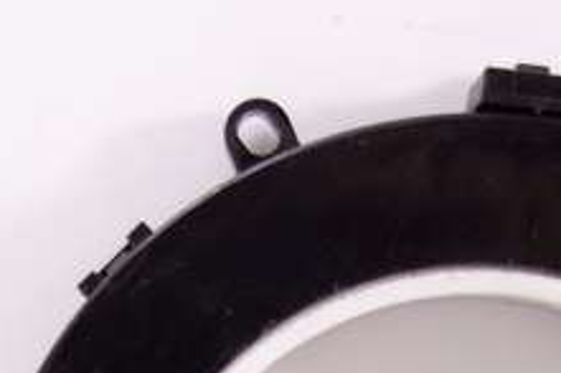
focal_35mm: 104
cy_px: 689
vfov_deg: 12.0
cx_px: 261
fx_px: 1619
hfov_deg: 19.7
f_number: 1.8
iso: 125
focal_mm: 10.4
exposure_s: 1/100
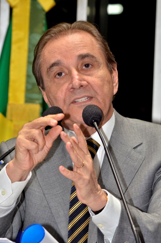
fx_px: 1709
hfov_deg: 5.4
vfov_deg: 8.1
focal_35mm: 254
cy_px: 121
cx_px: 79
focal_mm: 165
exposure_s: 1/100
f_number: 8
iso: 1600
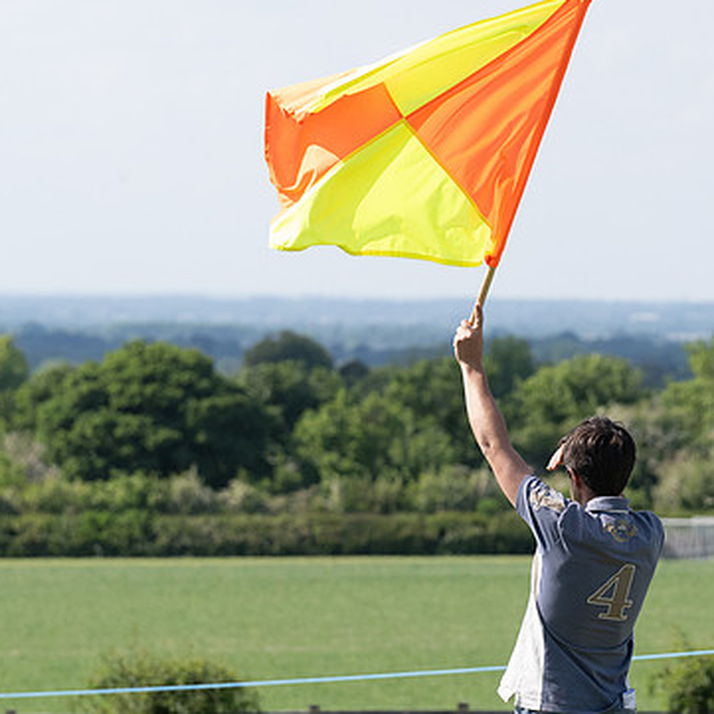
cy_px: 450
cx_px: 480
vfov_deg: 6.0
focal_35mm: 291
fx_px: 6791
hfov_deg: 6.0
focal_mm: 110
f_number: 4
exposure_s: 1/3200
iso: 400
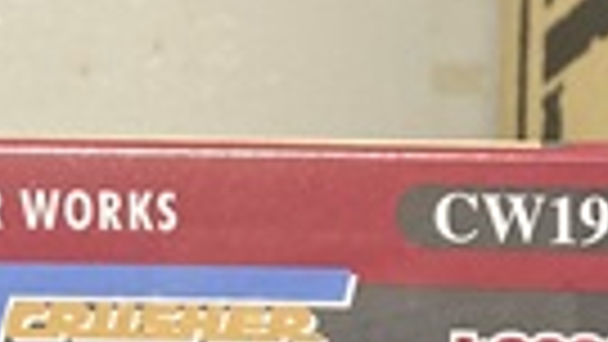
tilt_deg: -0.7
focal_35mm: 136
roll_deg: -1.5
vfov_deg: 8.2
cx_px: -333
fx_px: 2193
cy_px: 846
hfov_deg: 14.6
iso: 200
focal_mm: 3.99
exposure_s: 1/60
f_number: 1.8
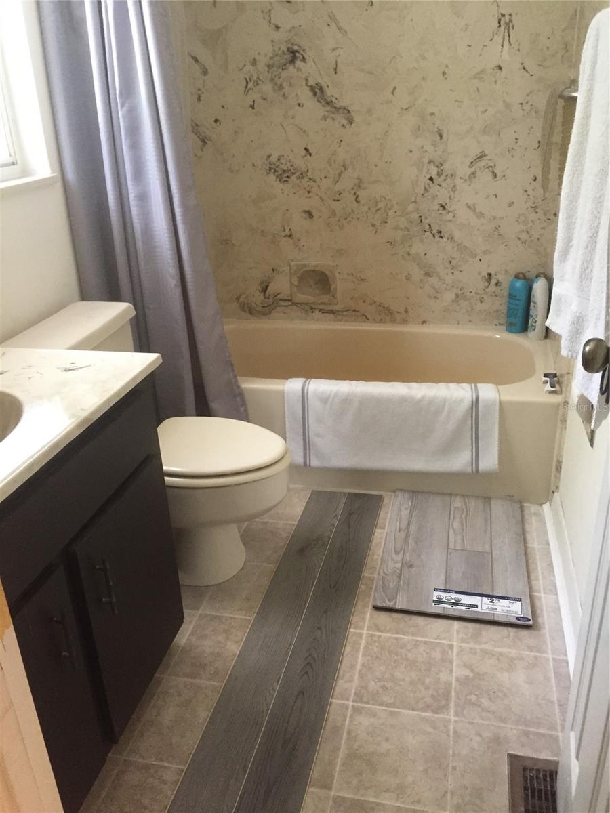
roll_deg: +2.7
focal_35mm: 29
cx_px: 305
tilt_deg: -23.7
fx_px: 681
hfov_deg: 48.2
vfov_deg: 61.7
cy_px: 406
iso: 250
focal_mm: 4.15
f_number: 2.2
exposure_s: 1/30
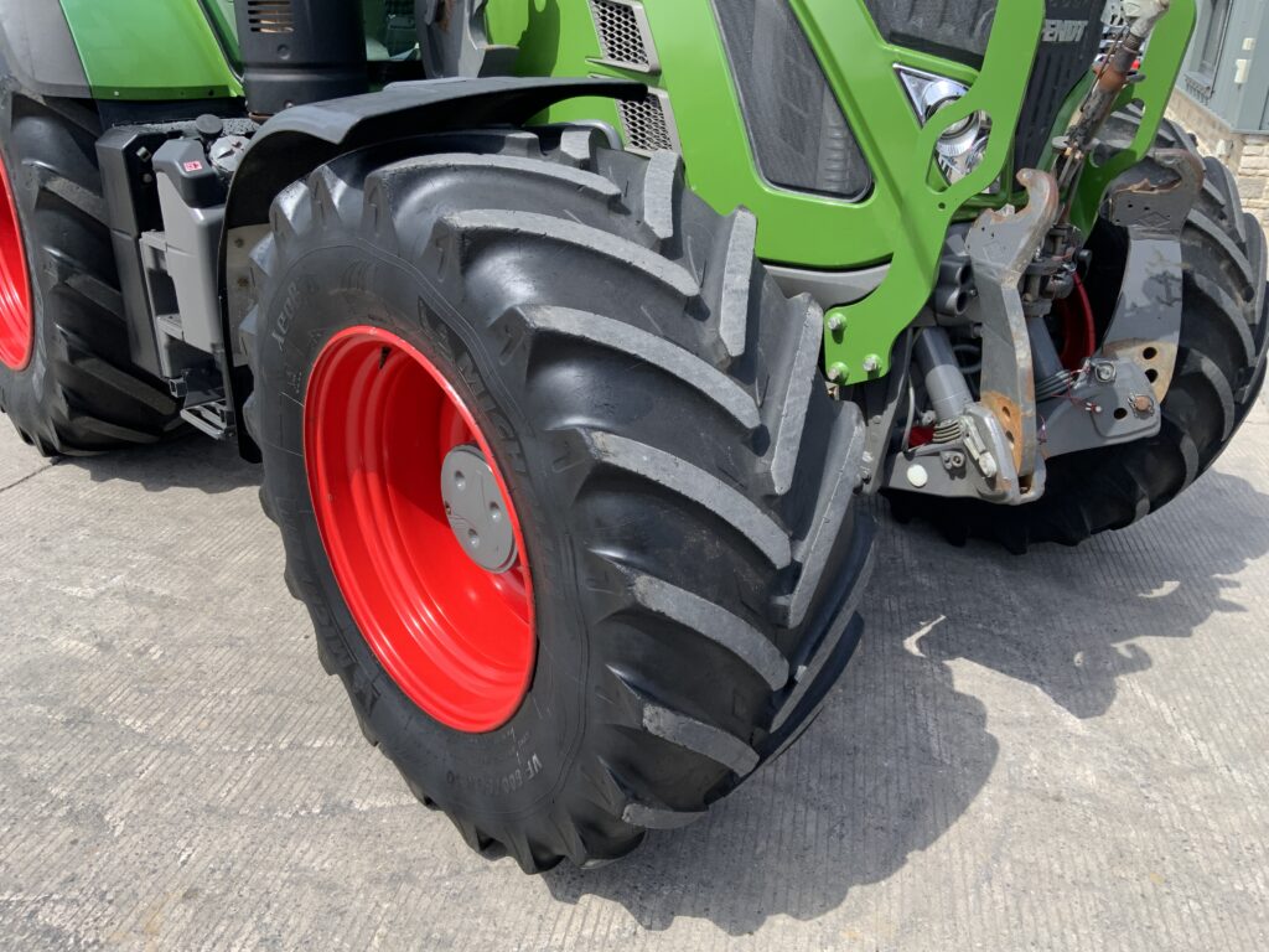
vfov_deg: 48.2
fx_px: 1063
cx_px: 634
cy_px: 476
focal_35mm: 29
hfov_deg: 61.7
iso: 16
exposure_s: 1/709
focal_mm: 3
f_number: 1.8
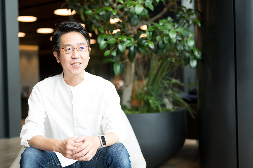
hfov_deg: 39.6
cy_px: 84
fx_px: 351
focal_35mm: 50
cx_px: 126
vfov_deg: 27.0
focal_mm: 50
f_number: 1.8
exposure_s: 1/640
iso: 800
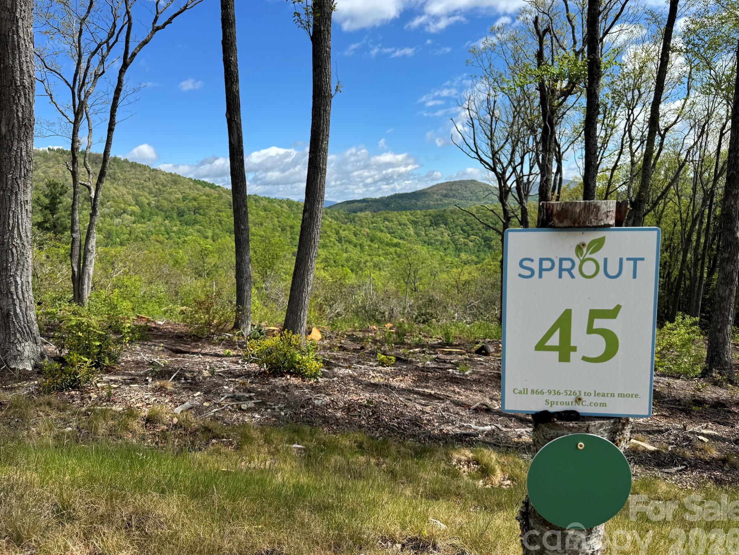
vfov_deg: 54.9
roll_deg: +1.3
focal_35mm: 25
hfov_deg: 69.4
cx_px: 364
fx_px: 534
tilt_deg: -8.0
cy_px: 280
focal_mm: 6.76
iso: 80
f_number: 1.78
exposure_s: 1/4049
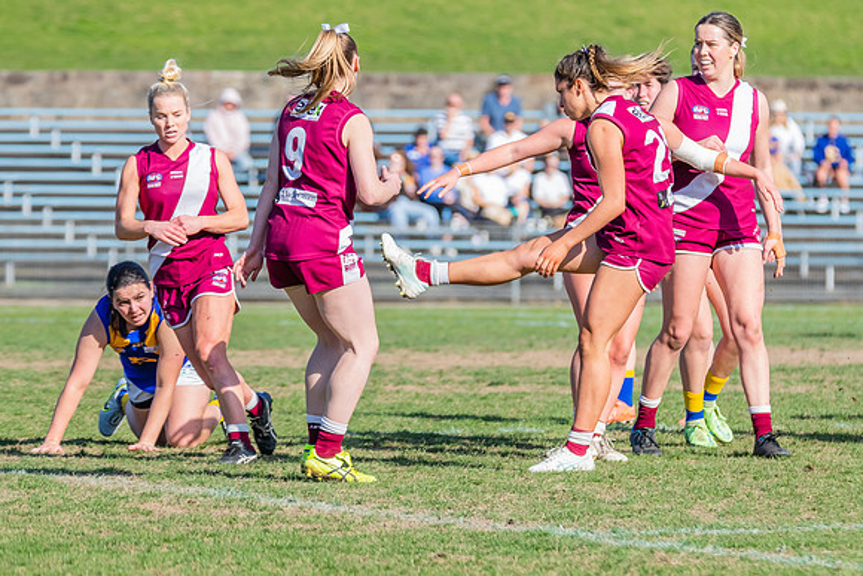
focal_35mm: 447
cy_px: 265
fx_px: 10708
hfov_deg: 4.6
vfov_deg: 3.1
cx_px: 563
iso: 800
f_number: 8
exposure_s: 1/1600
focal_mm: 300
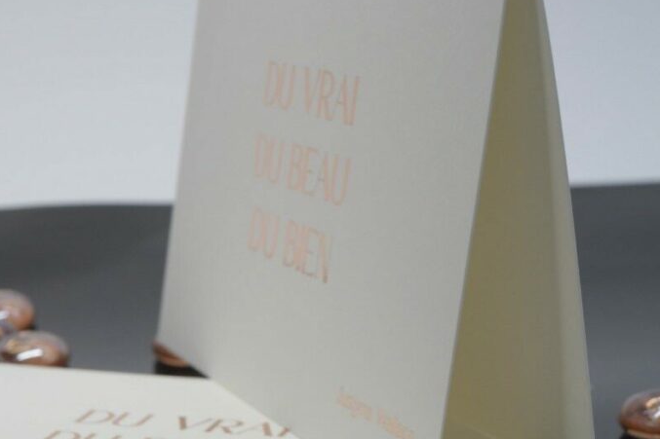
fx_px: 1998
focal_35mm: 109
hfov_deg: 18.8
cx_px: 330
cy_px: 330
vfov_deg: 12.5
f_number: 10
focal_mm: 48
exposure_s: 1/125
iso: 800
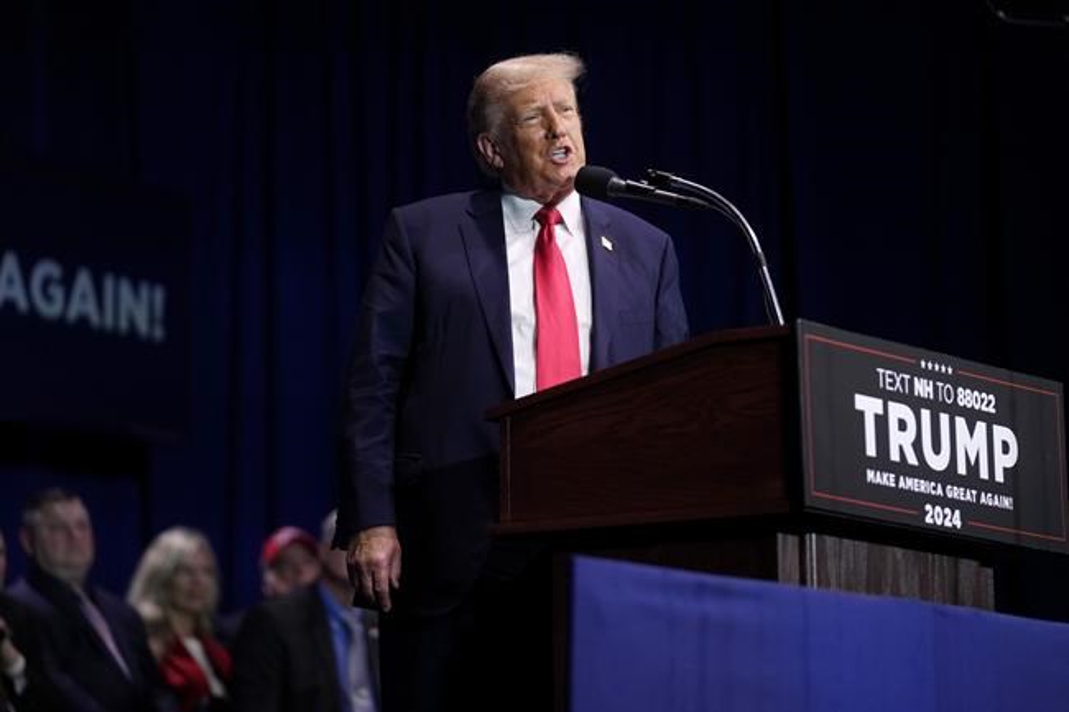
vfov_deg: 9.1
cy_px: 356
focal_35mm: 151
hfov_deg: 13.6
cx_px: 534
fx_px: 4482
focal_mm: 151
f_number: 2.8
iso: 2500
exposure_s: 1/1000
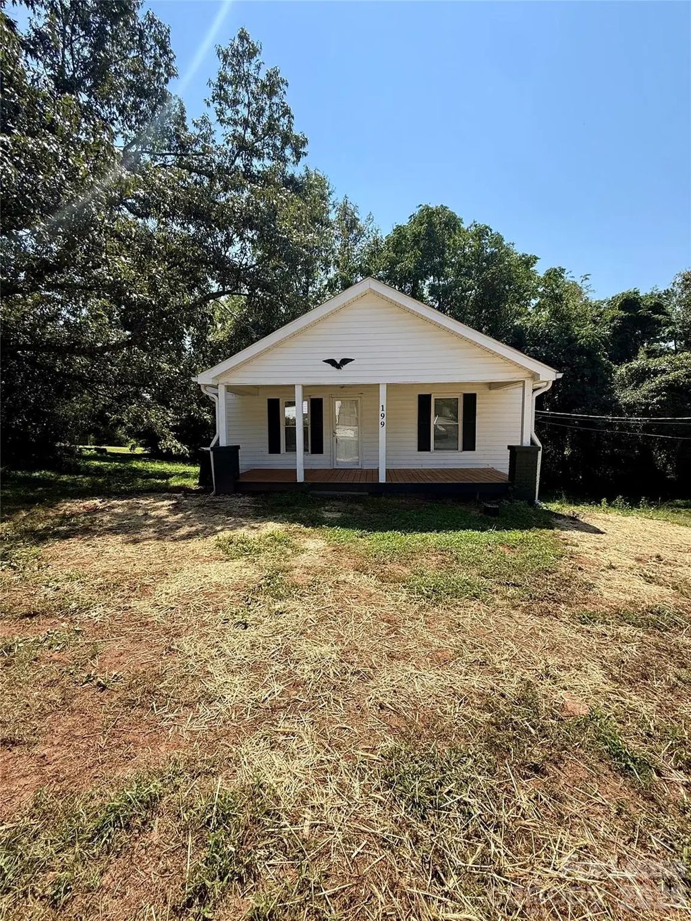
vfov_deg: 102.1
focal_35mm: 14
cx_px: 346
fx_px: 373
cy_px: 460
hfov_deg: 85.7
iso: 50
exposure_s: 1/1087
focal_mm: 2.22
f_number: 2.2
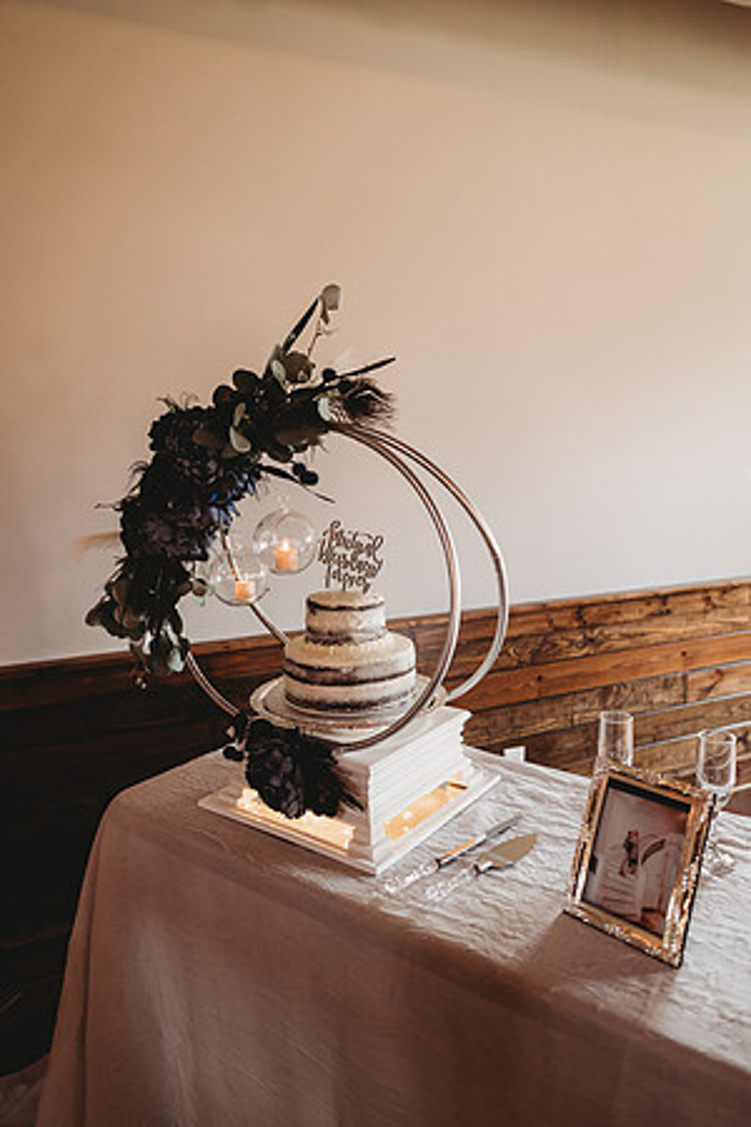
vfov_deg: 73.7
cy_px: 564
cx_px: 376
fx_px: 751
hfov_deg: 53.1
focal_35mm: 24
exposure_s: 1/125
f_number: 2.5
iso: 800
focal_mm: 24
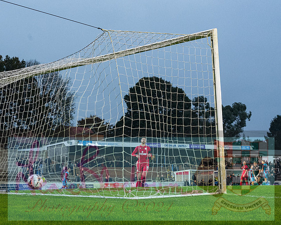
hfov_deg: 24.9
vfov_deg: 20.1
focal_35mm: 76
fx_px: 633
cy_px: 86
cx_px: 97
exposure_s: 1/200
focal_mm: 50
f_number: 8
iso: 8000
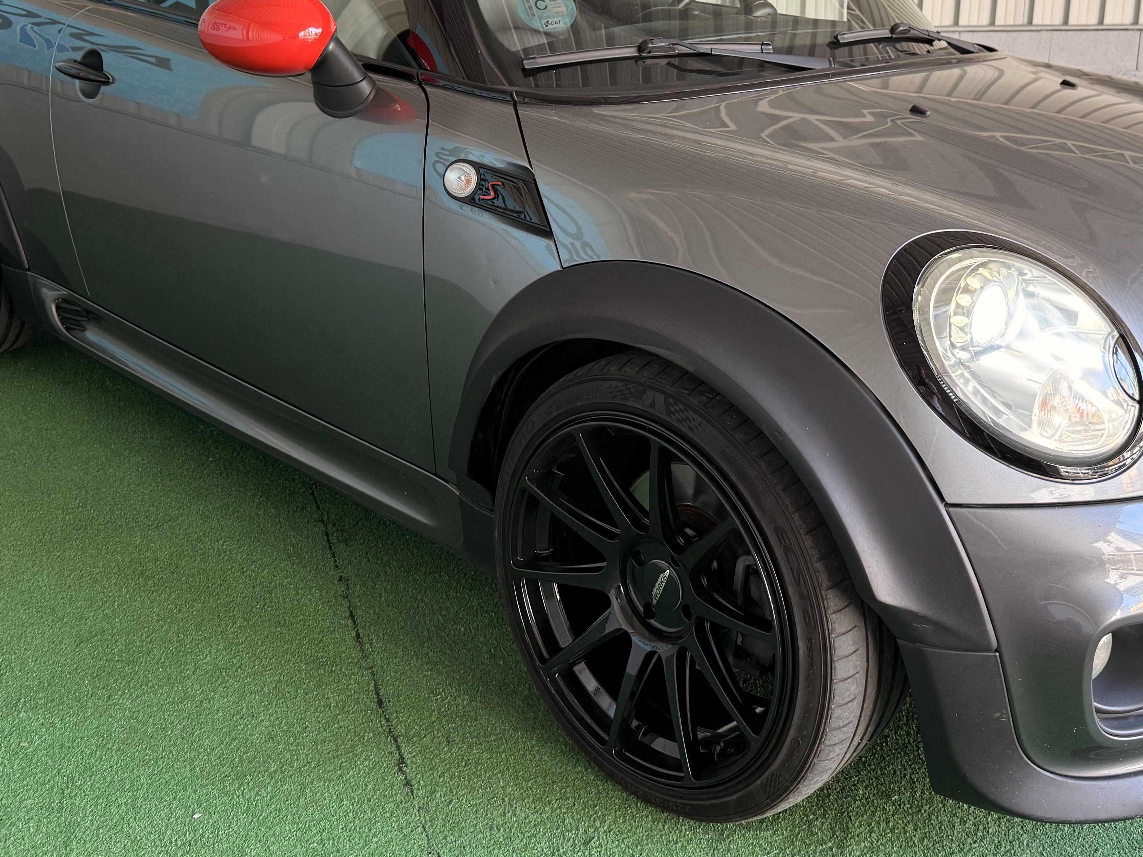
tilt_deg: -13.1
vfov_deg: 36.1
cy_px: 227
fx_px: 1288
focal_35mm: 39
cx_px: 671
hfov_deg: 47.7
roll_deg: -0.1
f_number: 1.78
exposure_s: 1/121
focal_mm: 6.76
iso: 125
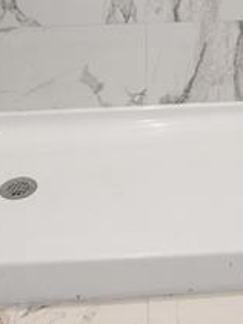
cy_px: -186
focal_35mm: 105
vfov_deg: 16.7
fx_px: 984
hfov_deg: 14.0
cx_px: 198
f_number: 9
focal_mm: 30
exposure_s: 1/25
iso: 320
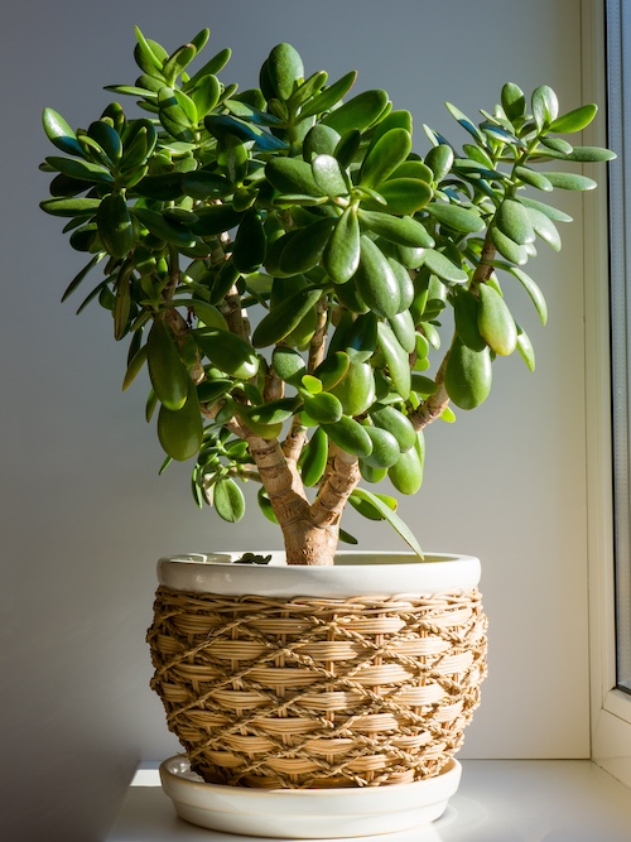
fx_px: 1459
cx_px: 316
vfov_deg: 32.2
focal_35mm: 60
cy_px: 421
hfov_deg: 24.4
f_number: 8
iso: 200
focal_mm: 30
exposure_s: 1/80
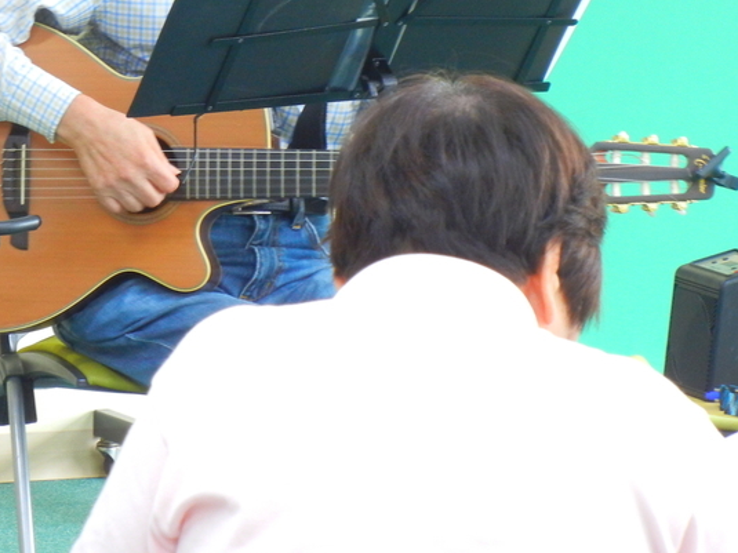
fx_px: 6203
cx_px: 268
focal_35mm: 291
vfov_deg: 5.1
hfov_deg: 6.8
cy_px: 66
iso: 400
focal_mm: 27.4
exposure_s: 1/11.5
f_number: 4.6
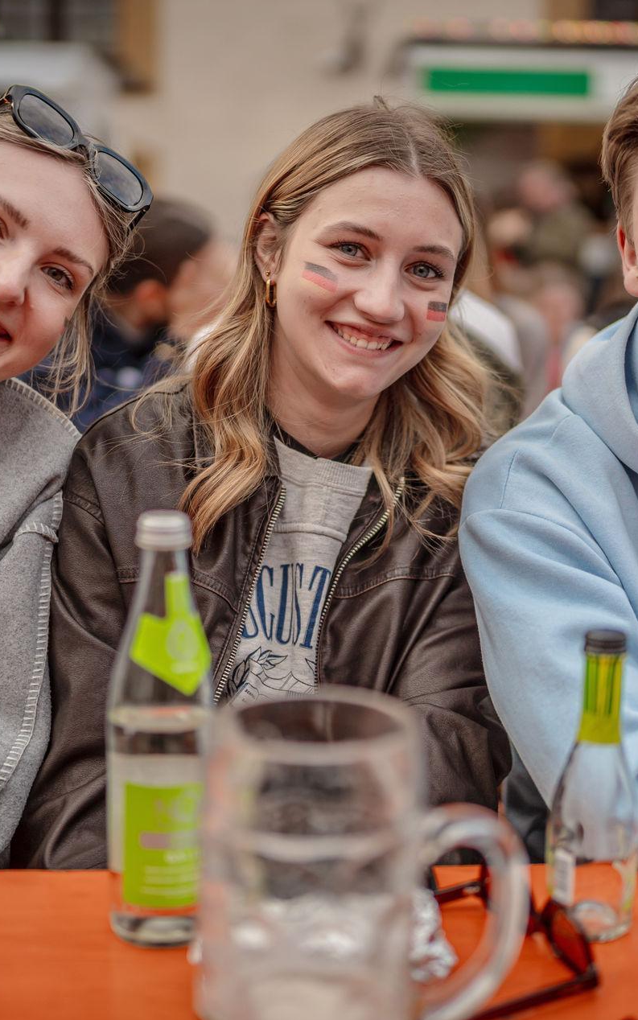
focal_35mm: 54
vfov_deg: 37.5
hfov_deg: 24.0
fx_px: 1502
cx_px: 352
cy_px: 508
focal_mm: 35
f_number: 1.2
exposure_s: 1/1250
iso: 125
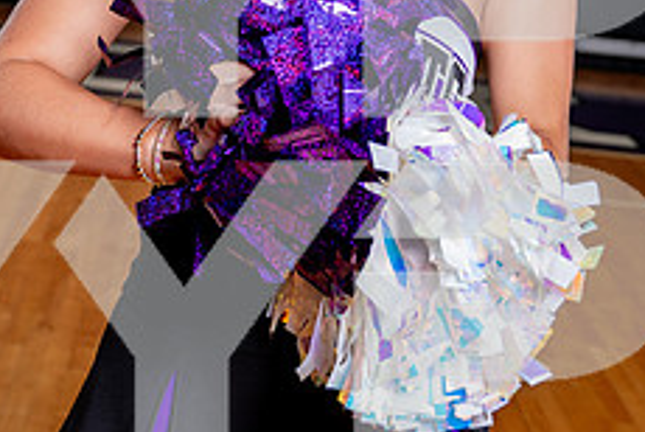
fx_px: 1632
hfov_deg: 22.3
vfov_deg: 14.7
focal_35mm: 91
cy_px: -29
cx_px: 308
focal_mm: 34
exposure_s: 1/250
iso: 100
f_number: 4
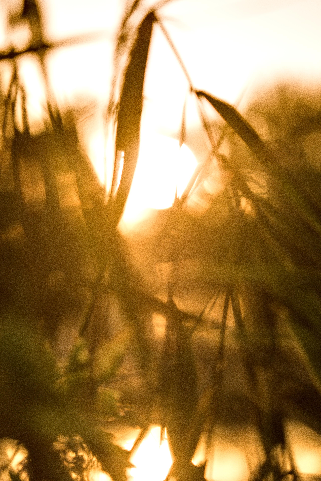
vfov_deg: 6.9
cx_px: 160
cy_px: 240
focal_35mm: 300
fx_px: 4012
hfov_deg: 4.6
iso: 800
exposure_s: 1/1000
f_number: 4.8
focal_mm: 200
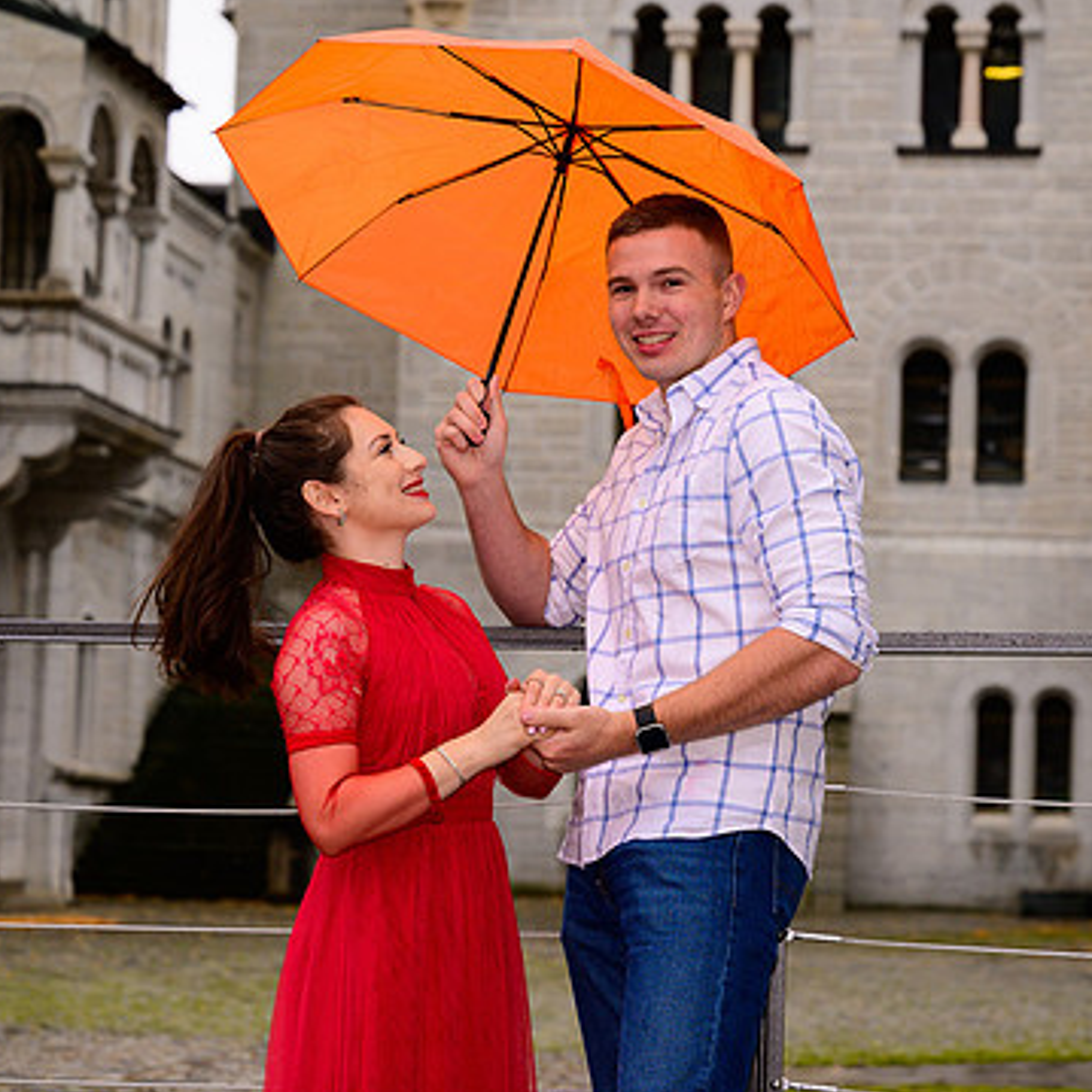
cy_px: 557
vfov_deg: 18.1
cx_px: 645
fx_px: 3426
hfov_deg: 18.1
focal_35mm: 96
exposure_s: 1/640
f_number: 4.5
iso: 400
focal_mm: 70
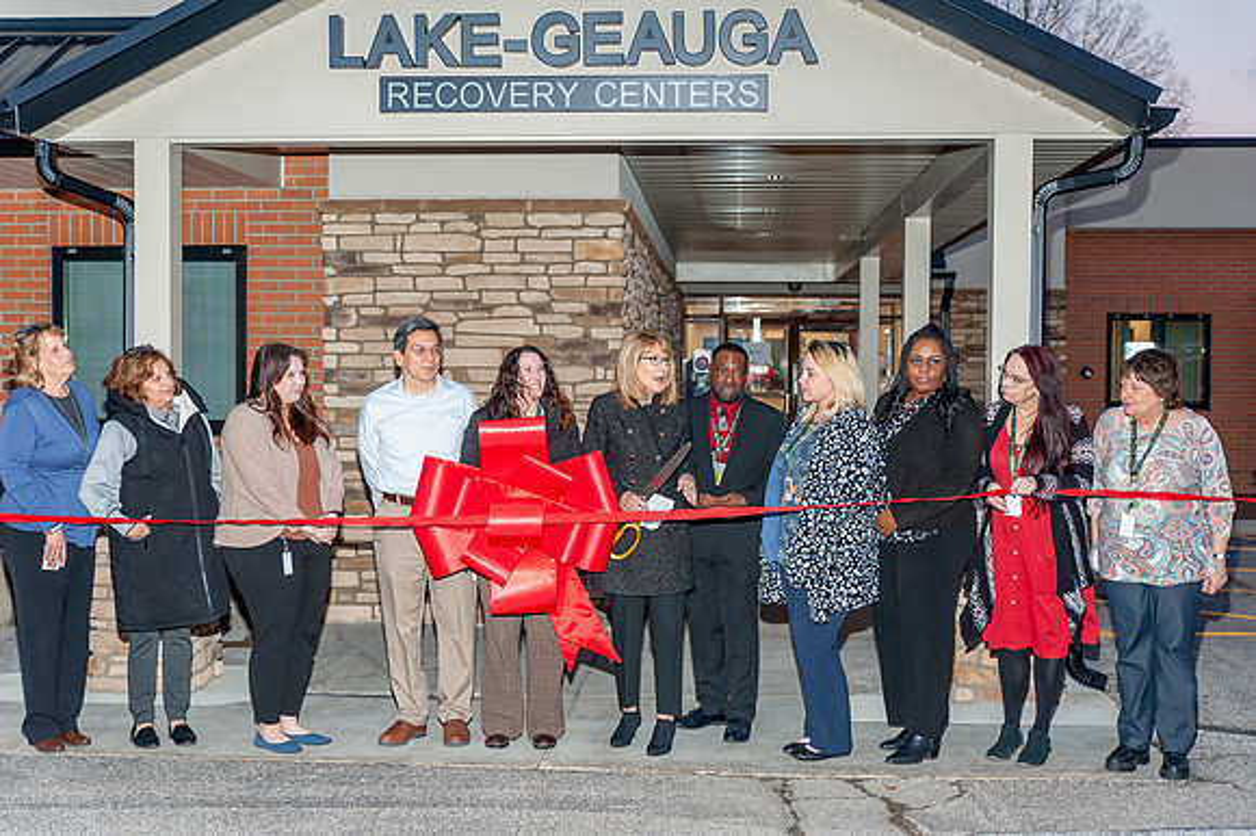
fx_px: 1604
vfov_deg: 29.2
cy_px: 418
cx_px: 628
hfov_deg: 42.8
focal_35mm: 46
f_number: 2.8
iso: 640
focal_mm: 46
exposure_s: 1/160
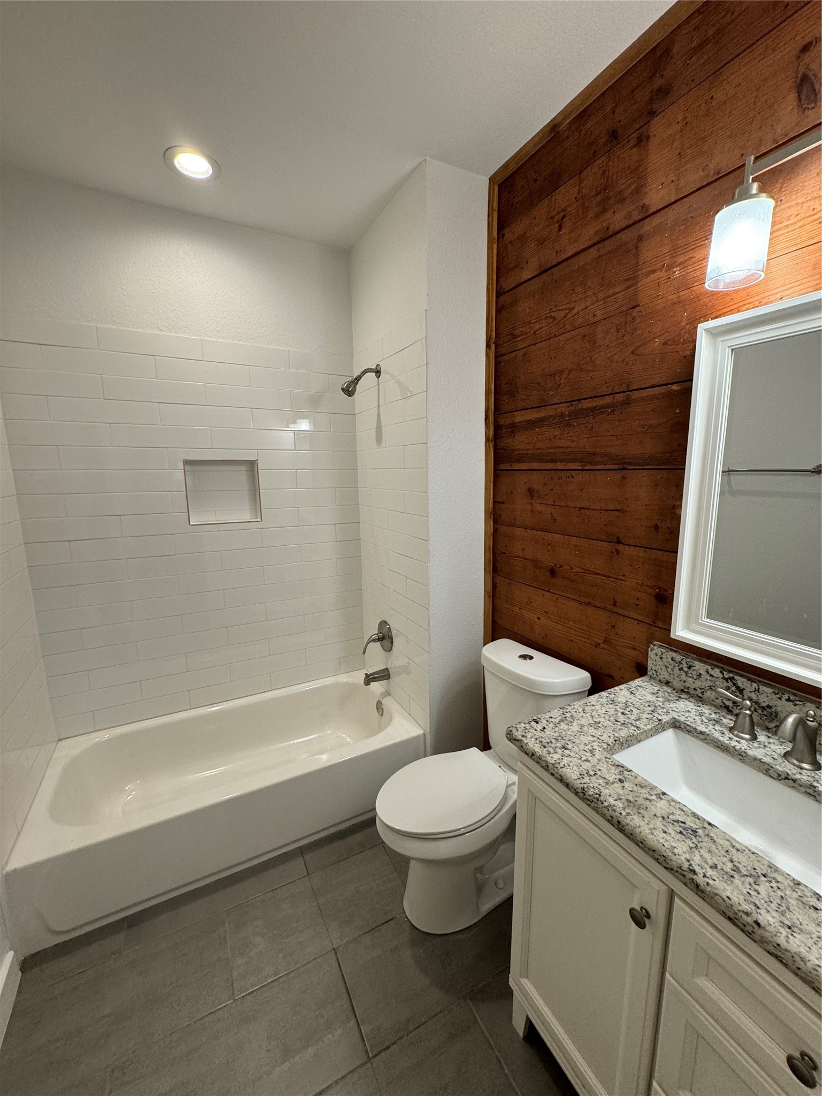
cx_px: 411
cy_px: 548
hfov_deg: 85.7
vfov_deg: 102.1
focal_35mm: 14
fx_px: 443
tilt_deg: -11.3
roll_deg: +0.7
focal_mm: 2.22
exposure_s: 1/120
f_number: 2.2
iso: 160
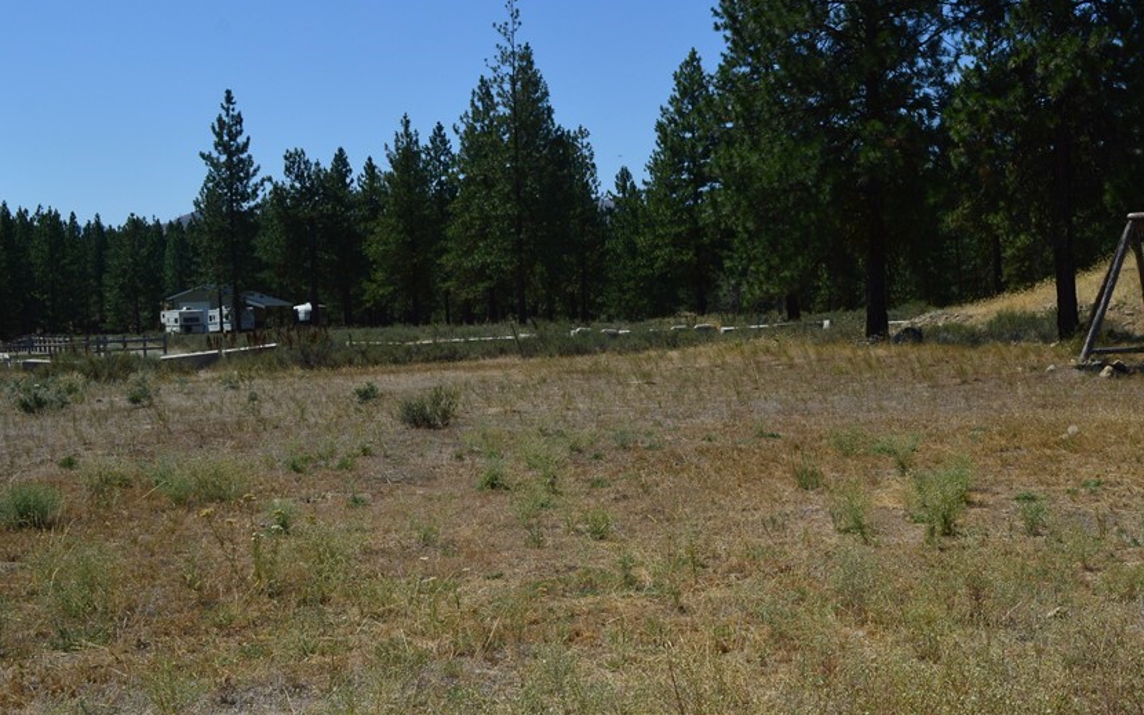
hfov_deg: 41.7
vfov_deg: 26.9
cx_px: 666
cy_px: 390
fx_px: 1497
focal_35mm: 48
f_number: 11
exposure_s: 1/500
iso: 280
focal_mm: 24
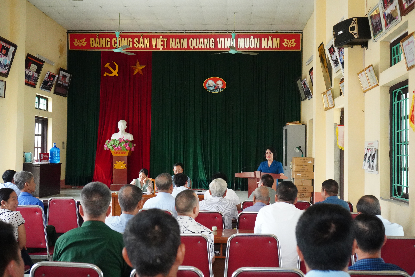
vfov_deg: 30.5
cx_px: 208
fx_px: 507
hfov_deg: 44.5
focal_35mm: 44
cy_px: 138
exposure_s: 1/60
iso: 16000
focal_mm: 44
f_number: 5.6
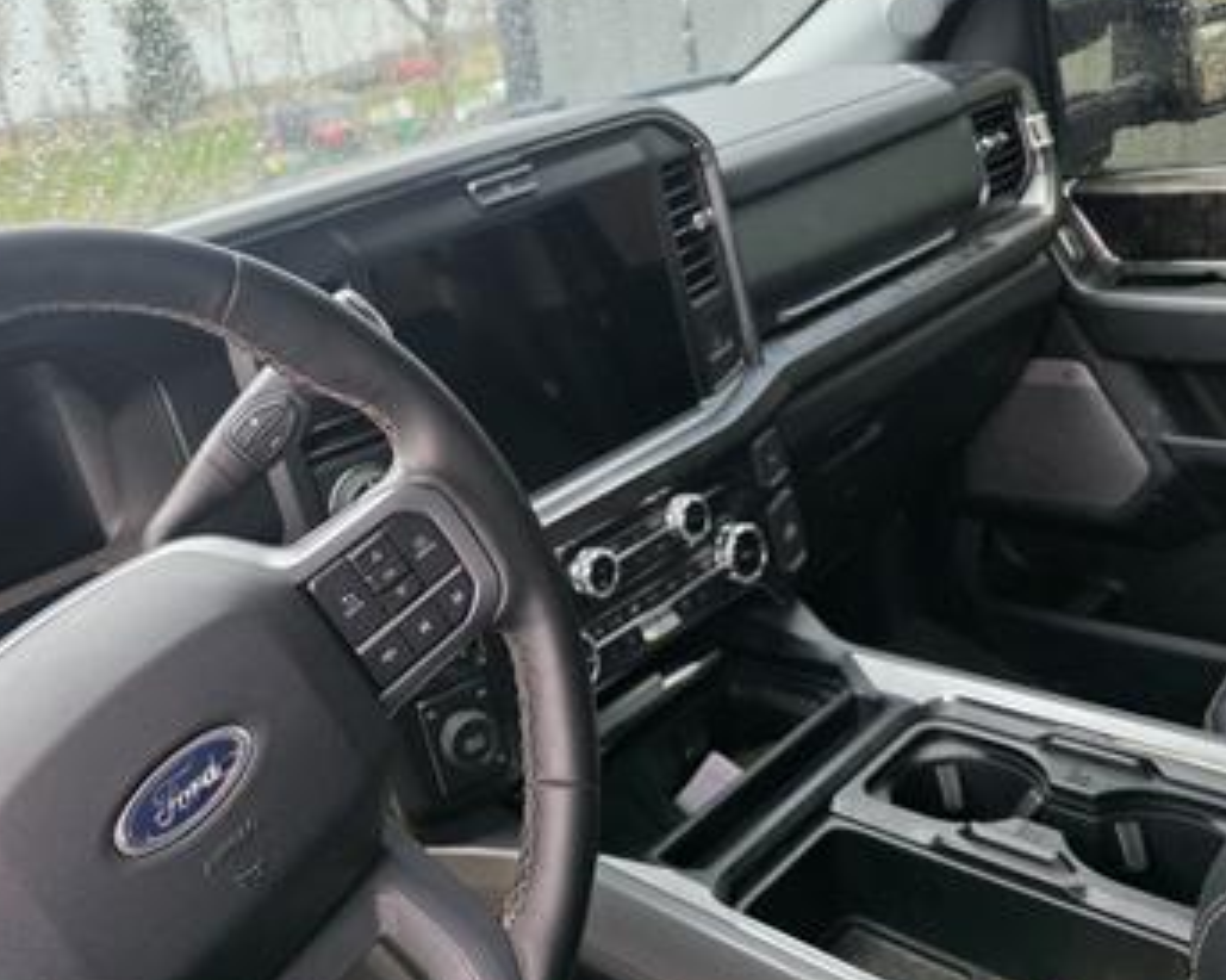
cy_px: 508
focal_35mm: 33
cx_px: 386
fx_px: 1197
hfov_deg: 52.9
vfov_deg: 44.5
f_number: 1.7
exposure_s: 1/180
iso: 250
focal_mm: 6.3
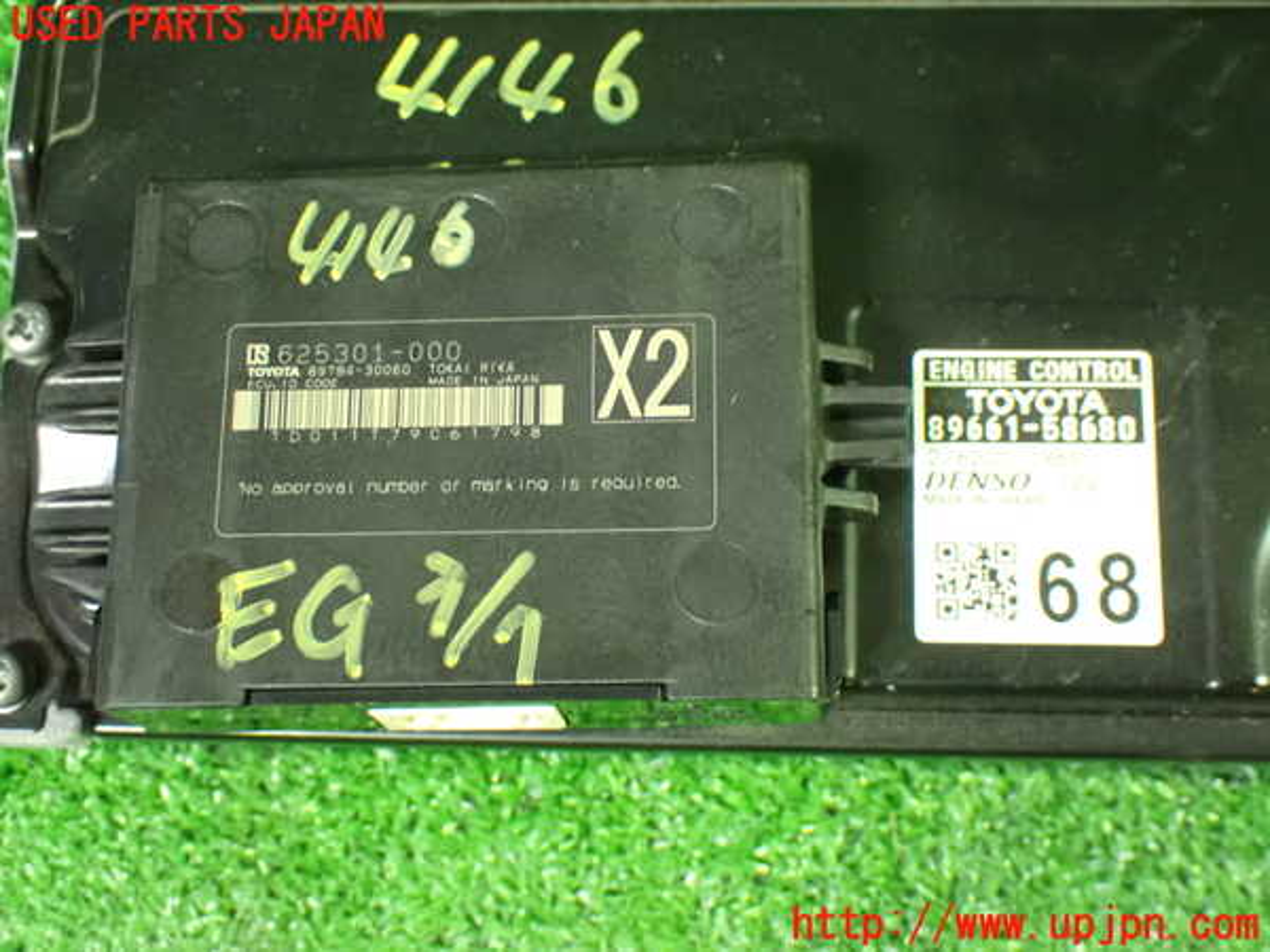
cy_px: 476
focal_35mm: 50
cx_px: 635
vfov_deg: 29.1
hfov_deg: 38.2
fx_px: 1834
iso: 1600
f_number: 3.2
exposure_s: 1/25
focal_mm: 9.01
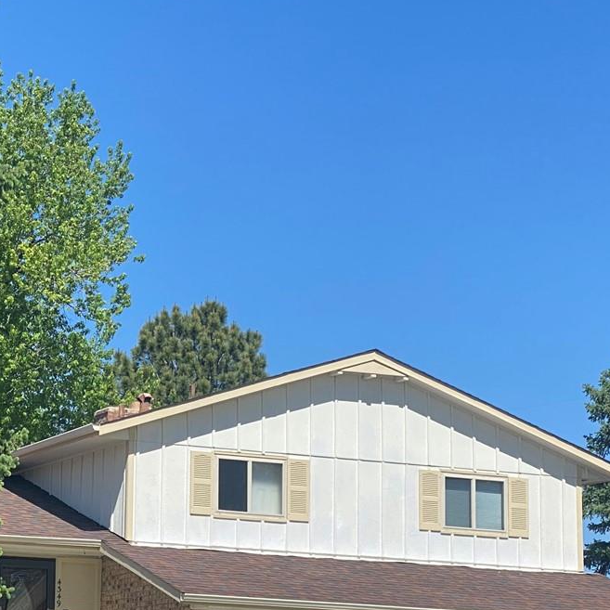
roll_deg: -1.7
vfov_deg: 15.5
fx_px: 2233
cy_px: 383
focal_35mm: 112
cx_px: 100
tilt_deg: +9.2
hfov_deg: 15.4
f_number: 2
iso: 20
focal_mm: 6
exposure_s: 1/1261
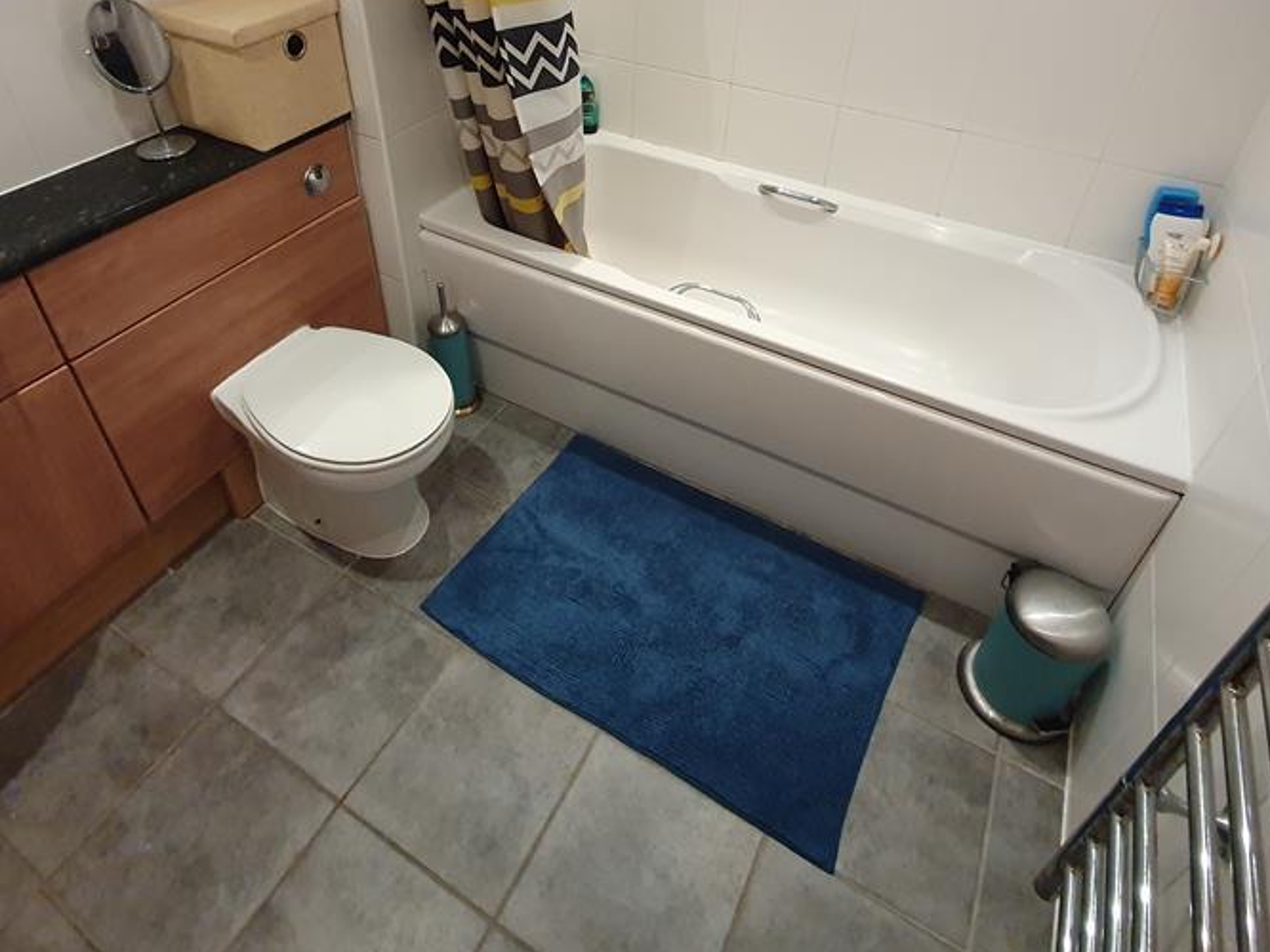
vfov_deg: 62.8
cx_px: 610
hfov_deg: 81.7
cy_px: 258
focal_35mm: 20
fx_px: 734
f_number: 2.2
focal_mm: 1.8
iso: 500
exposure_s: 1/33
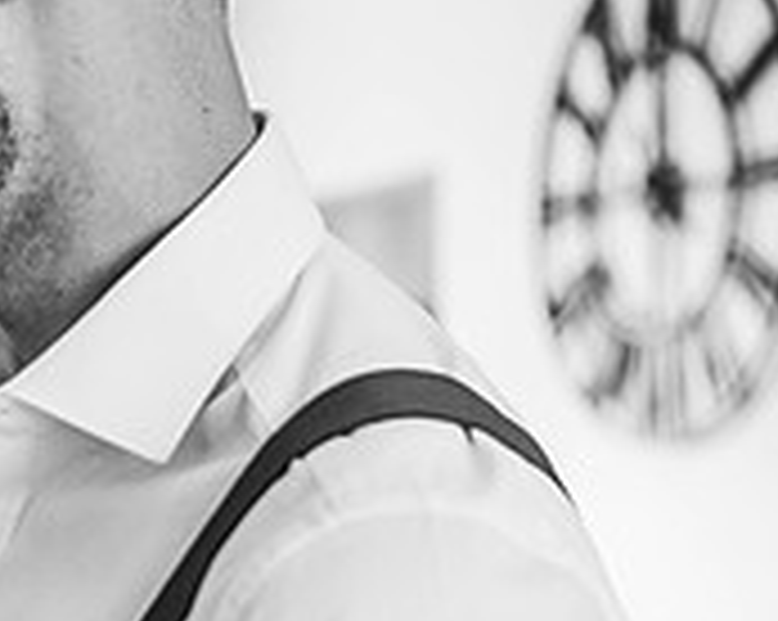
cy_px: 639
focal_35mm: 110
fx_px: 2530
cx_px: -256
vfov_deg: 13.8
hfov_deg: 16.5
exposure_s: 1/200
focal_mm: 35
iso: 280
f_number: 1.8
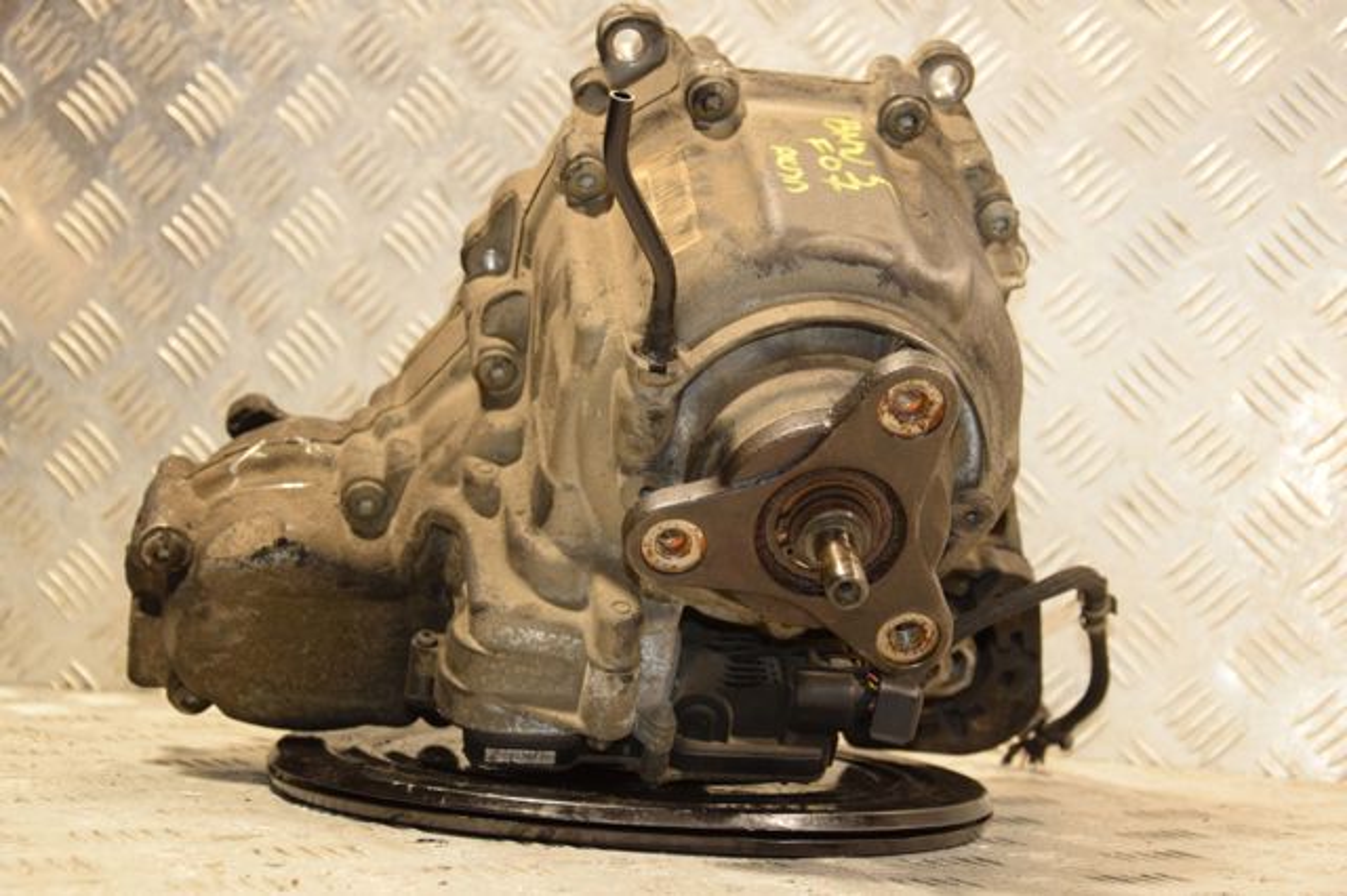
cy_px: 448
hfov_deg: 29.9
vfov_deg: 20.1
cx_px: 674
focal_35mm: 68
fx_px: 2524
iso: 800
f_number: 4.8
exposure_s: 1/125
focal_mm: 45
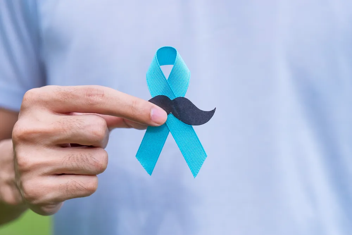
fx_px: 821
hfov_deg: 24.2
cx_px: 176
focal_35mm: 84
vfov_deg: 16.3
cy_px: 118
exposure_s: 1/2200
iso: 200
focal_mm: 56
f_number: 2.8
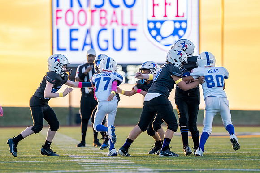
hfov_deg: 7.2
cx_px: 133
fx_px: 2072
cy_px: 86
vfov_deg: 4.8
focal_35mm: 287
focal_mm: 200
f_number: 2.8
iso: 640
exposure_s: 1/1250
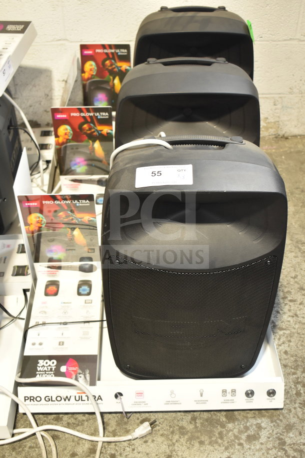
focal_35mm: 44
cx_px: 152
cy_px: 229
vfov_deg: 45.0
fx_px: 553
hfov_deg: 30.8
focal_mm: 29
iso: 800
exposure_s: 1/50
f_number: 4.2
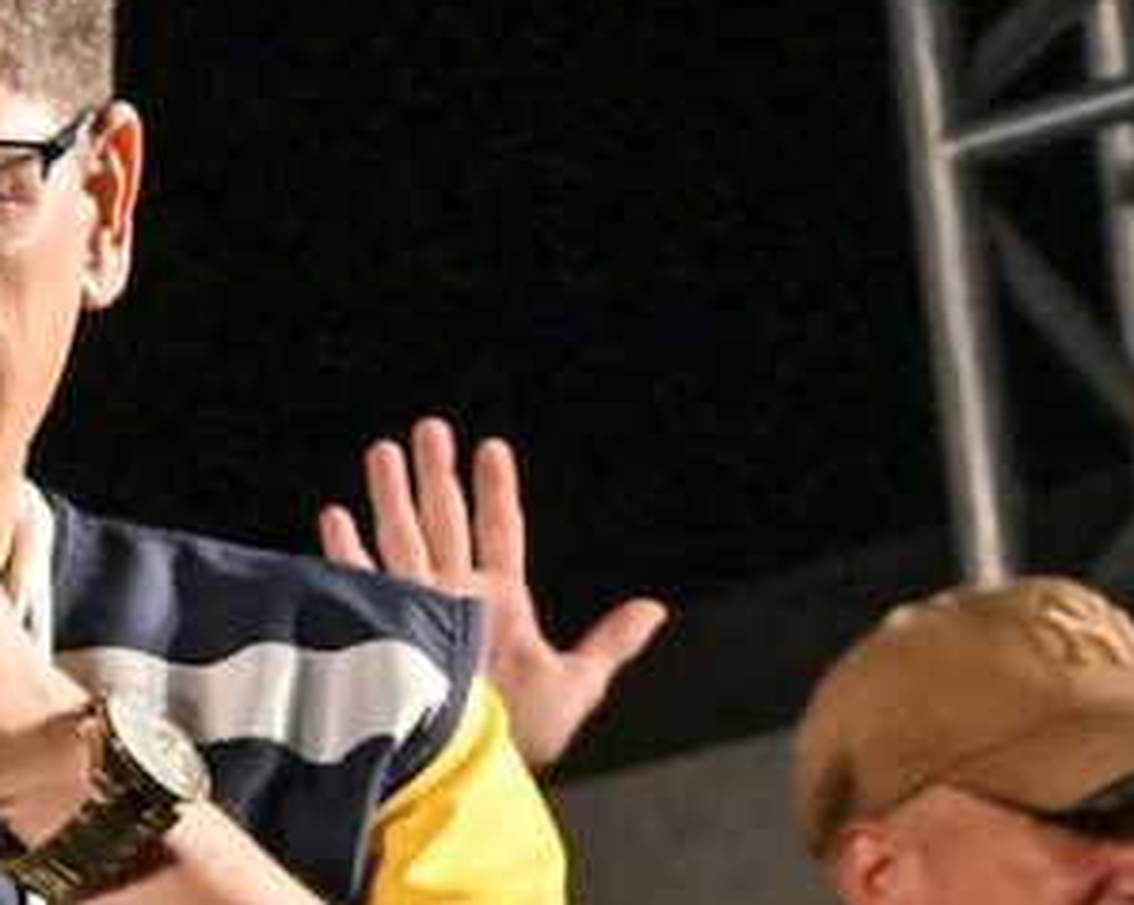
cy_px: 916
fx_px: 8117
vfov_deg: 6.4
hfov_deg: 7.1
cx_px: -2329
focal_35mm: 242
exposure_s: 1/500
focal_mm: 40
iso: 4000
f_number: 7.1
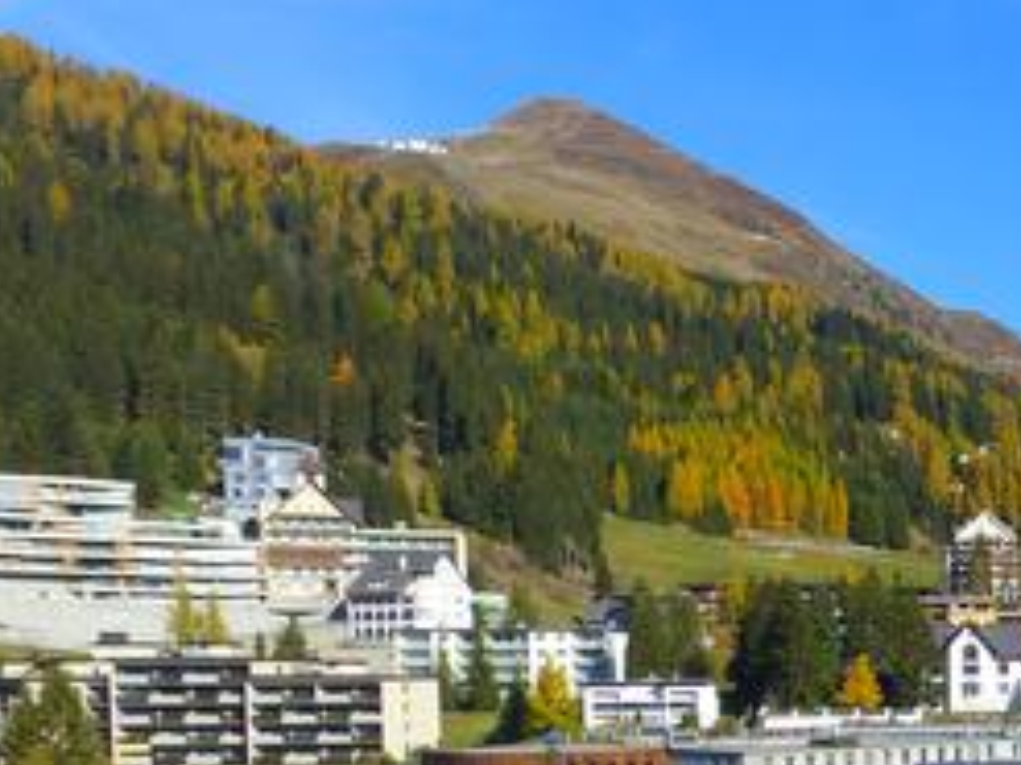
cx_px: 1300
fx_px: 1592
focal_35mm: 54
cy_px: 757
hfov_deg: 29.3
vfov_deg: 25.7
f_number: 2.8
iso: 100
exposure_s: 1/919
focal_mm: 3.61
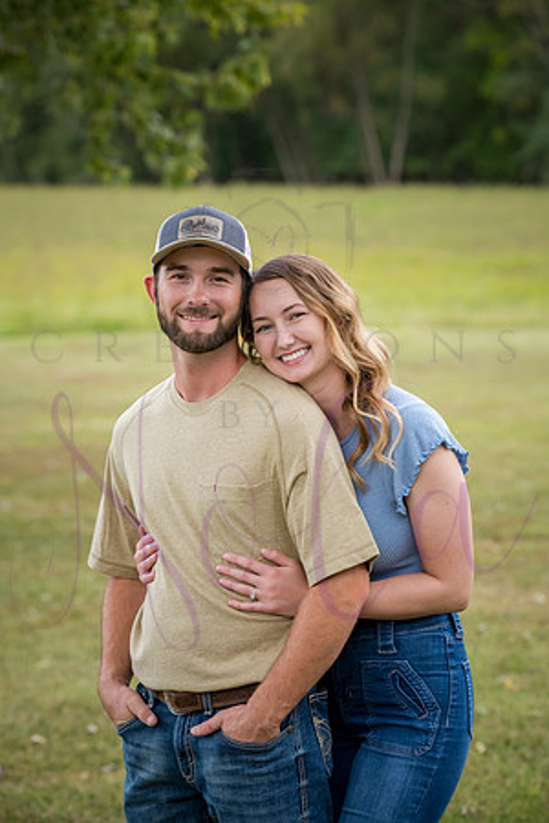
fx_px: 2562
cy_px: 412
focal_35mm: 112
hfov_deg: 12.2
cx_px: 274
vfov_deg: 18.3
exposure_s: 1/320
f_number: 5
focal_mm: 112
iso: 400
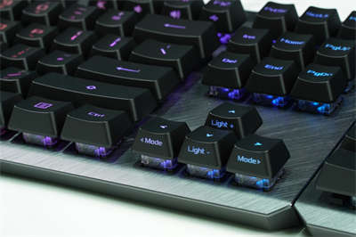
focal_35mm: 112
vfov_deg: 12.2
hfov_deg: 18.2
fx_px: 1112
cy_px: 118
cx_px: 178
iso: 200
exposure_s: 1
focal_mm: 75
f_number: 14
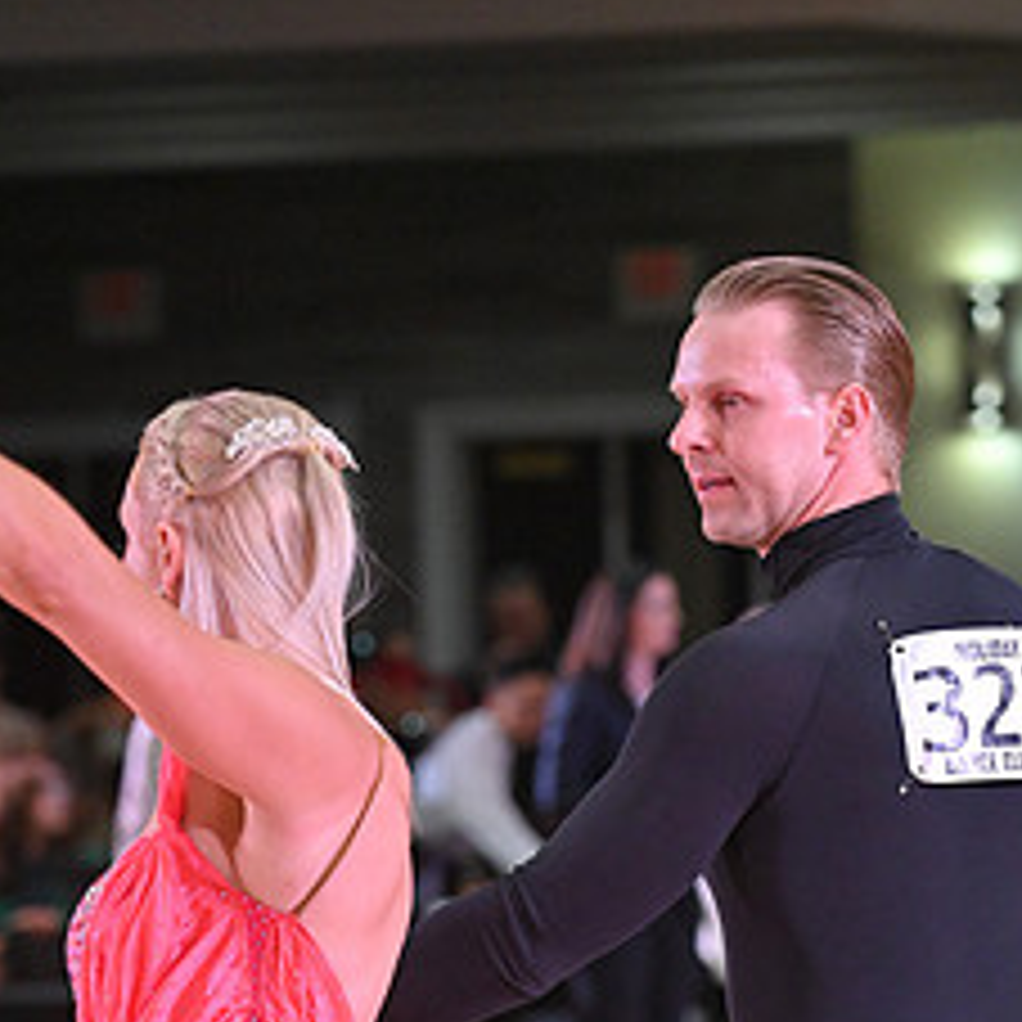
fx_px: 11624
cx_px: 615
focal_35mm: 348
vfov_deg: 5.0
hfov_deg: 5.0
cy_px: 1256
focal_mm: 160
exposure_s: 1/400
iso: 4000
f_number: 5
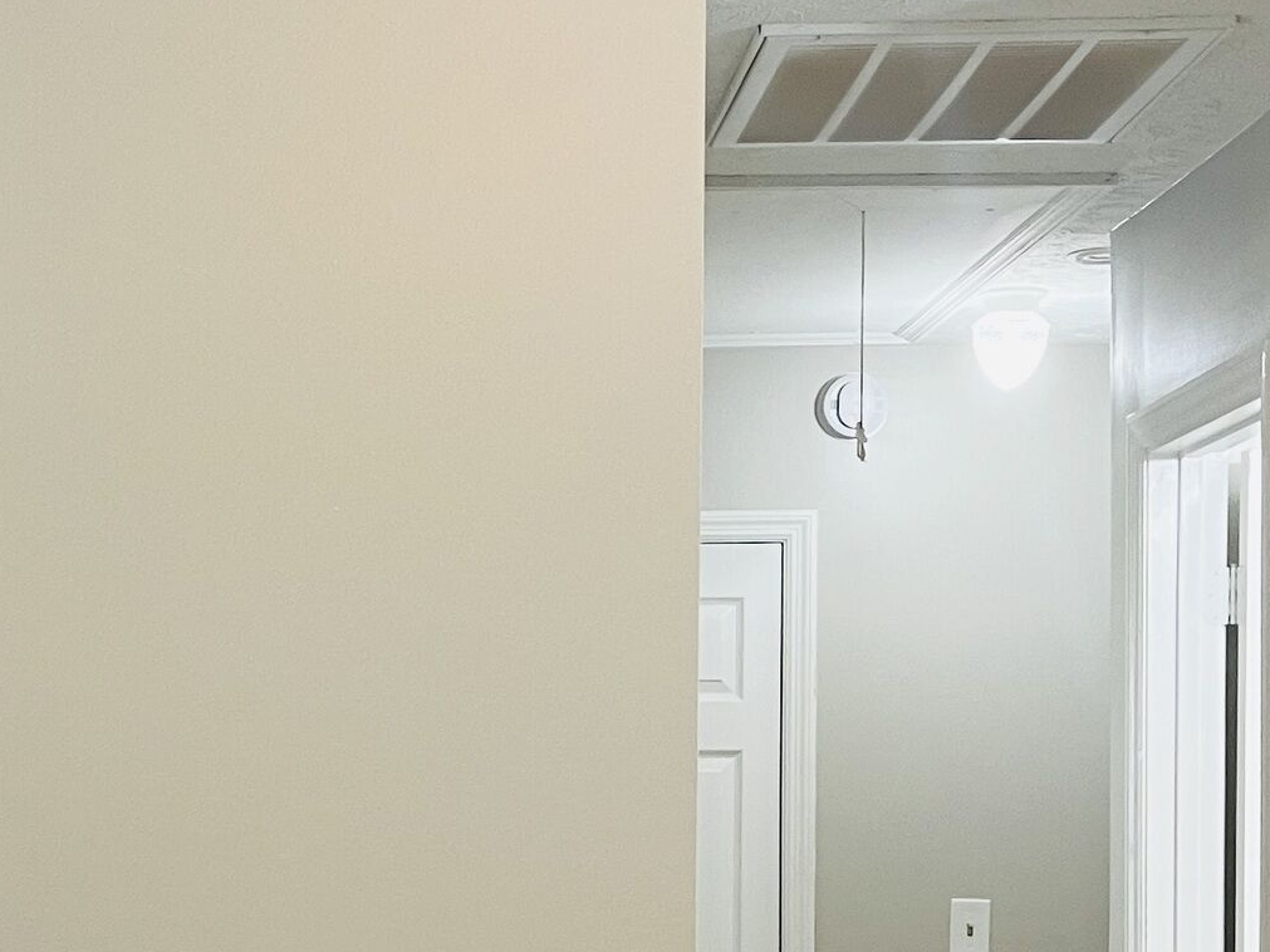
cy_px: 933
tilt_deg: -2.1
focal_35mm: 79
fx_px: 2898
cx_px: 114
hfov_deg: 24.0
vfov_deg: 18.2
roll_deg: -0.1
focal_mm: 5.1
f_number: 1.6
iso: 80
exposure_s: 1/60
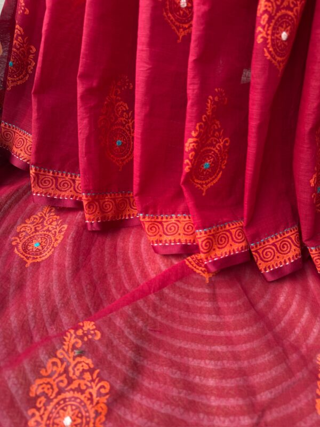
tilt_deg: -42.3
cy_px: 214
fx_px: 296
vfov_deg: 71.6
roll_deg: -8.8
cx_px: 160
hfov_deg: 56.8
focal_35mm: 24
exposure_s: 1/121
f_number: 1.78
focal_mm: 6.76
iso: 50
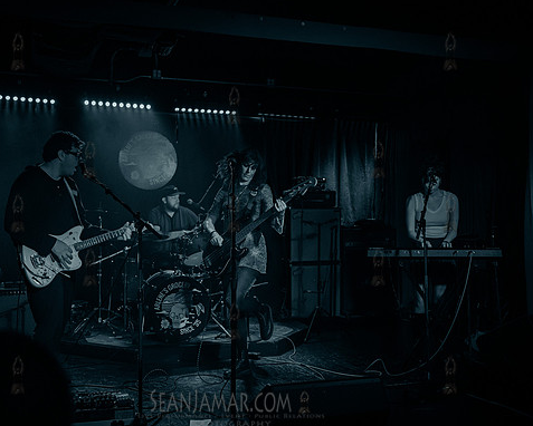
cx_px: 234
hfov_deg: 45.7
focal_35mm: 40
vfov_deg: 37.4
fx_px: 631
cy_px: 212
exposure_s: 1/320
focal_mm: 35
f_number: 3.2
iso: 16000
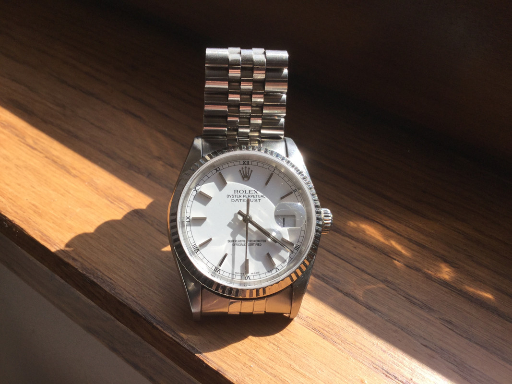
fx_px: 458
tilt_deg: -41.9
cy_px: 192
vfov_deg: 45.4
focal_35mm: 31
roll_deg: -9.0
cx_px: 256
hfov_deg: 58.4
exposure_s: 1/488
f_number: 2.4
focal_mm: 3.3
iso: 25
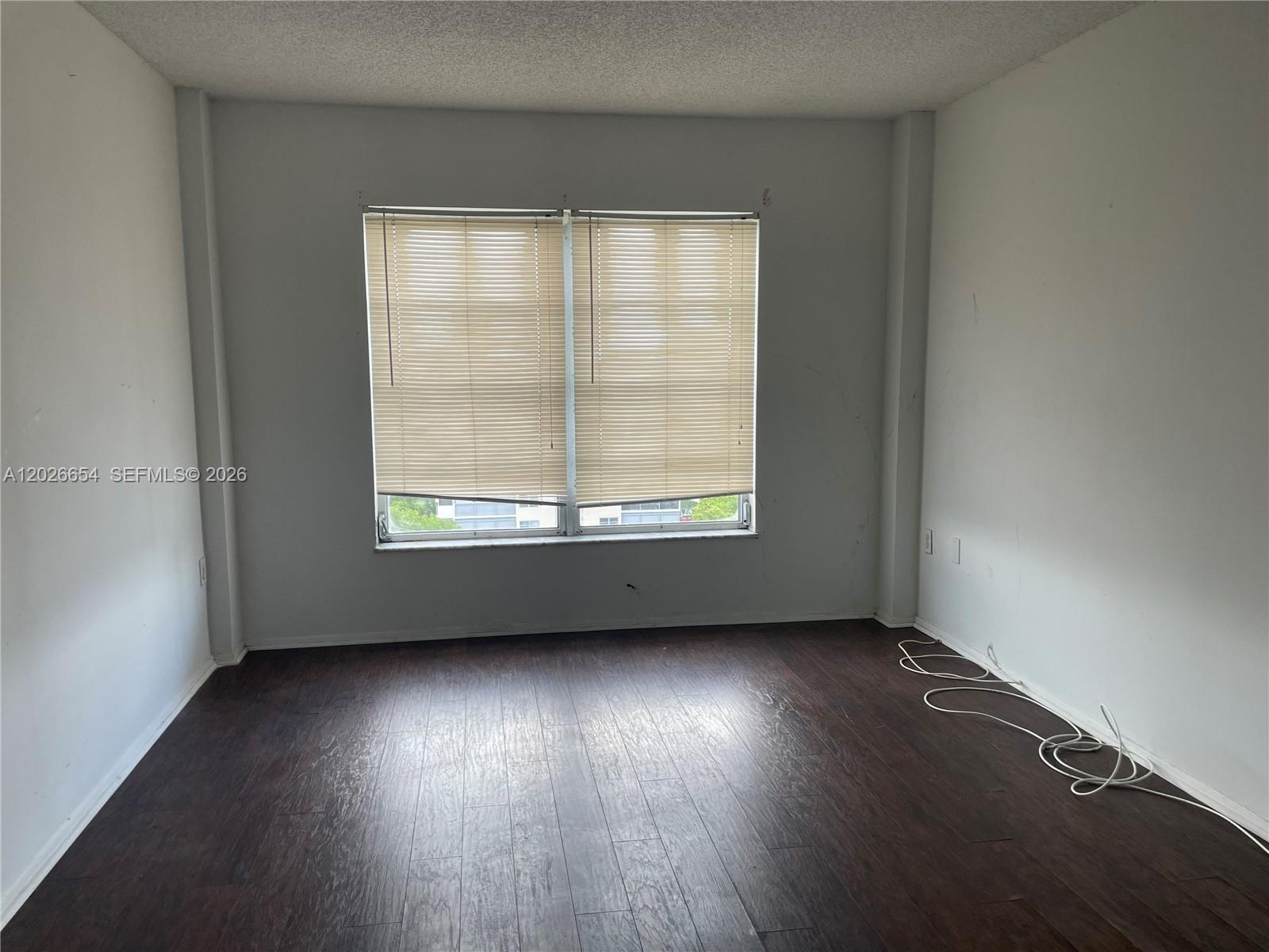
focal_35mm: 26
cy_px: 476
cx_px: 634
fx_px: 953
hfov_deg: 67.3
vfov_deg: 53.1
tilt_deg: -7.4
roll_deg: +0.6
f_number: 1.6
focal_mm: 4.2
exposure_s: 1/120
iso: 50
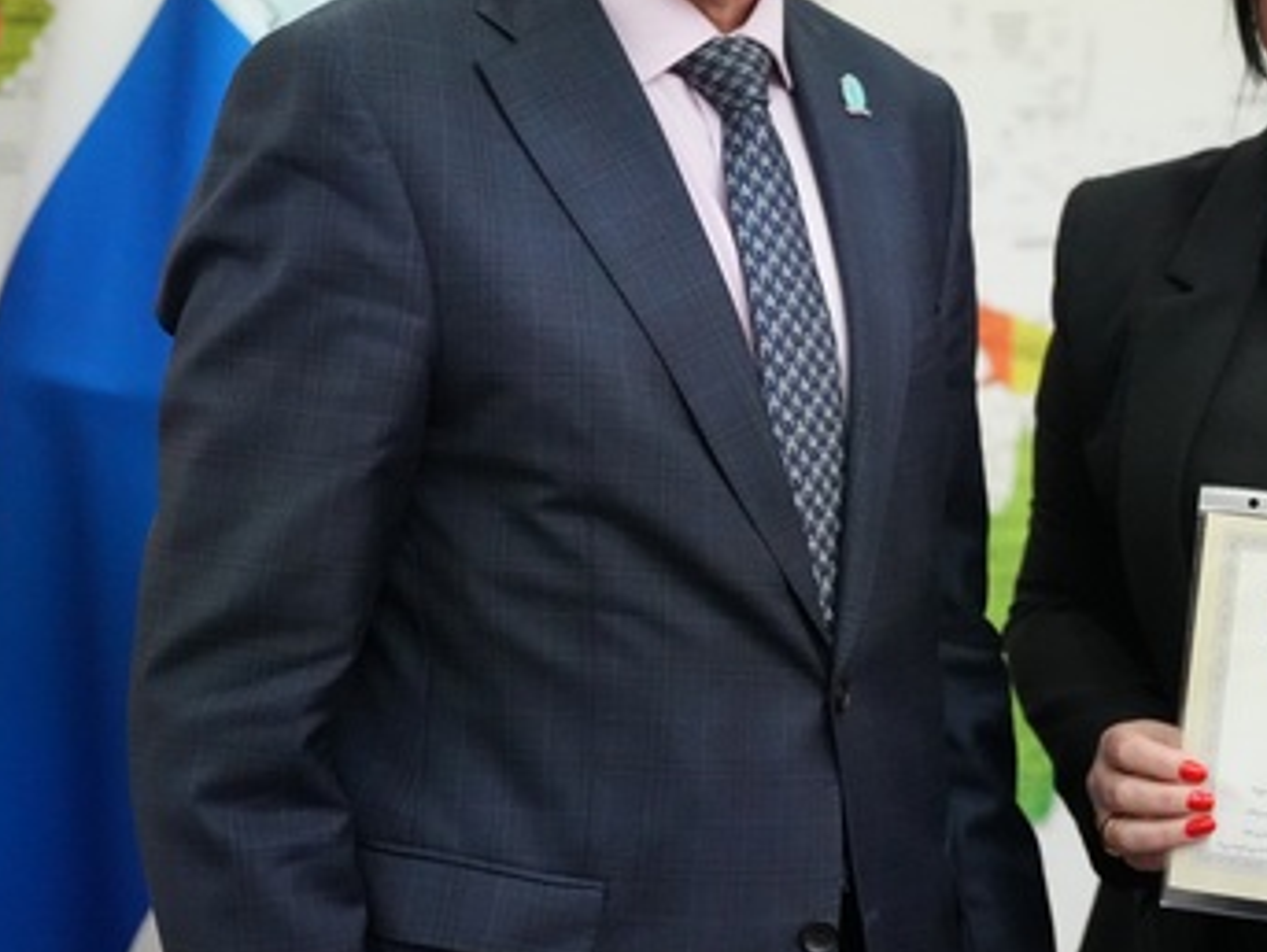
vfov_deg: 14.2
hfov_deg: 18.7
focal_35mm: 104
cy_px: 256
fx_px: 3815
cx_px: 1016
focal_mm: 46.5
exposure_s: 1/320
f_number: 2.8
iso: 10000
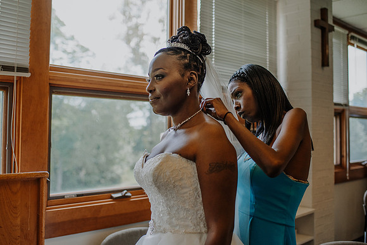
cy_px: 107
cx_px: 160
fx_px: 402
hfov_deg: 48.9
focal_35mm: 39
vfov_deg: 33.8
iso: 450
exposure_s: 1/1000
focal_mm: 35
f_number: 2.2
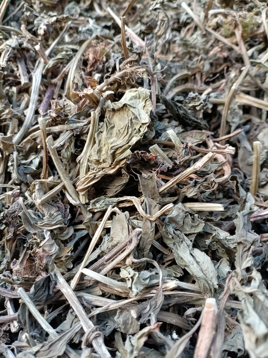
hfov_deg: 53.1
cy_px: 179
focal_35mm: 26
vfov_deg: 67.3
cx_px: 134
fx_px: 268
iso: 319
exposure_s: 1/50
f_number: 1.8
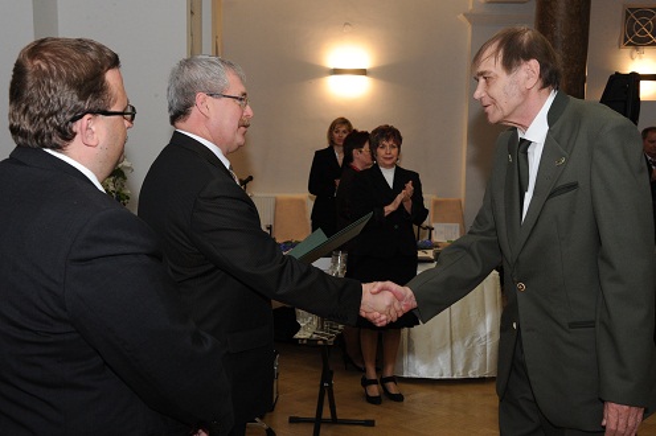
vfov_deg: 26.0
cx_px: 328
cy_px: 218
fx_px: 947
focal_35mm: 52
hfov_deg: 38.2
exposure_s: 1/125
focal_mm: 52
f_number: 11
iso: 3200
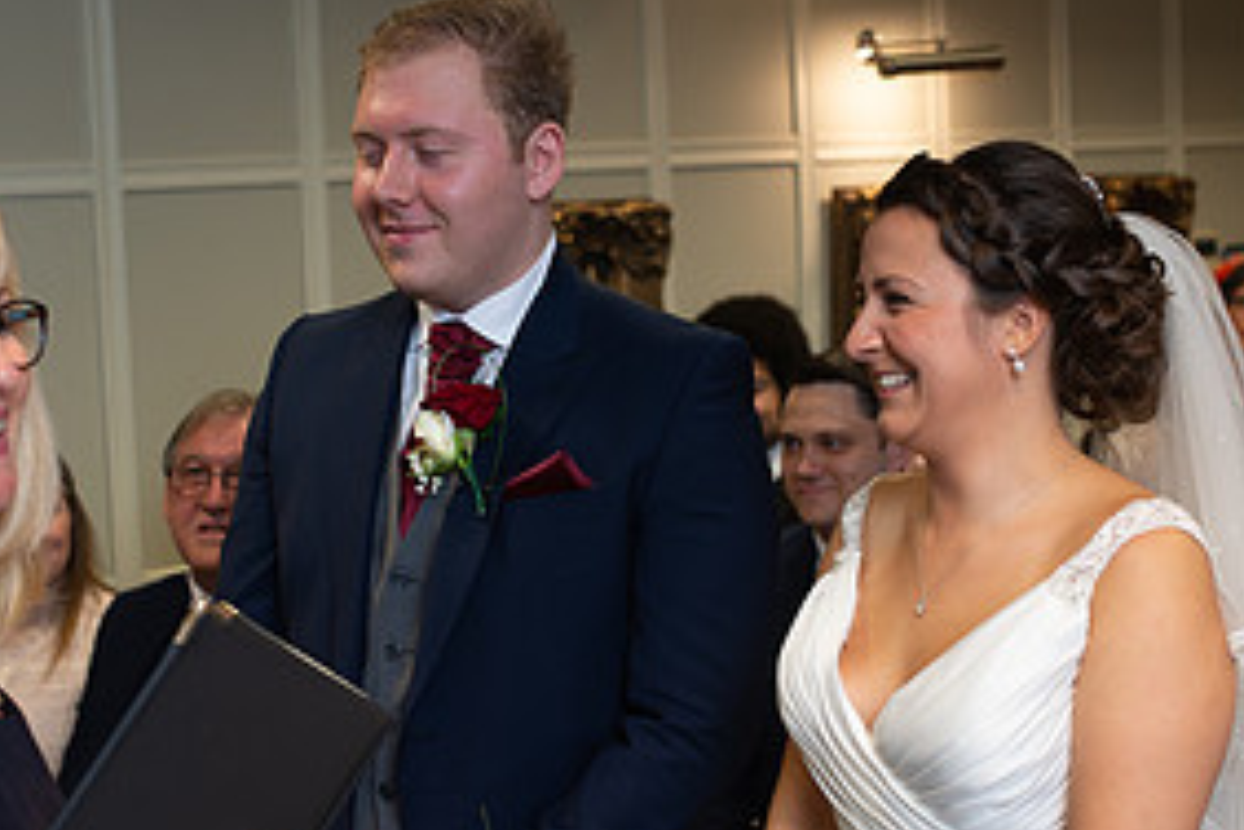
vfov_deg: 18.9
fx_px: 2488
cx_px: 529
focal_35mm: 72
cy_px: 411
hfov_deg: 28.0
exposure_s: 1/100
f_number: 3.2
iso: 400
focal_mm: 35
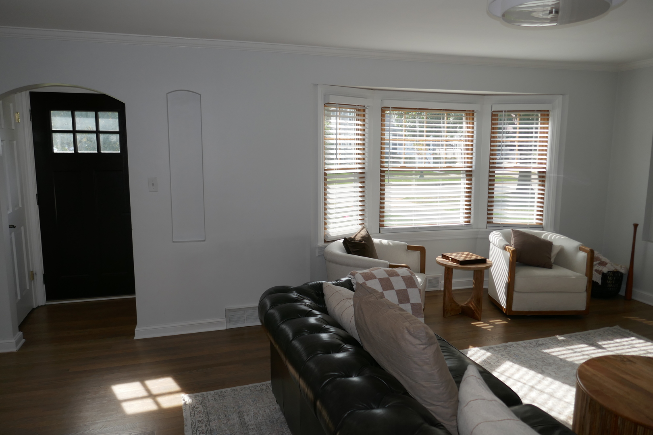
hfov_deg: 71.5
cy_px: 218
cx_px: 326
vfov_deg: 51.3
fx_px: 453
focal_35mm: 25
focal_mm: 9.1
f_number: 2.8
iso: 125
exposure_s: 1/200
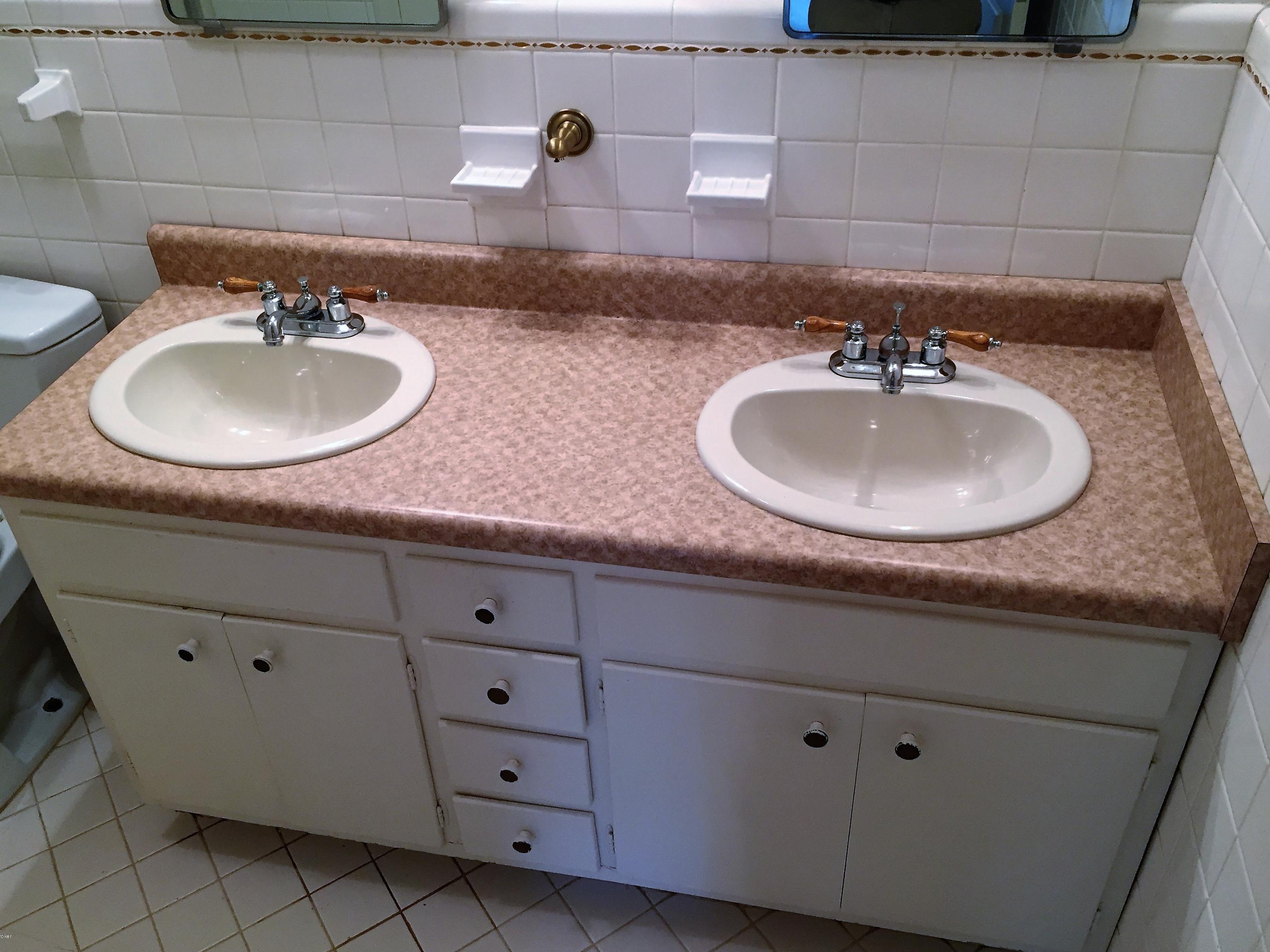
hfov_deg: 60.0
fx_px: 1101
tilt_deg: -37.0
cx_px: 615
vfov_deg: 46.8
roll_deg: +3.8
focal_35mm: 30
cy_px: 474
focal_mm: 4.15
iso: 80
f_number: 2.2
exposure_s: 1/30
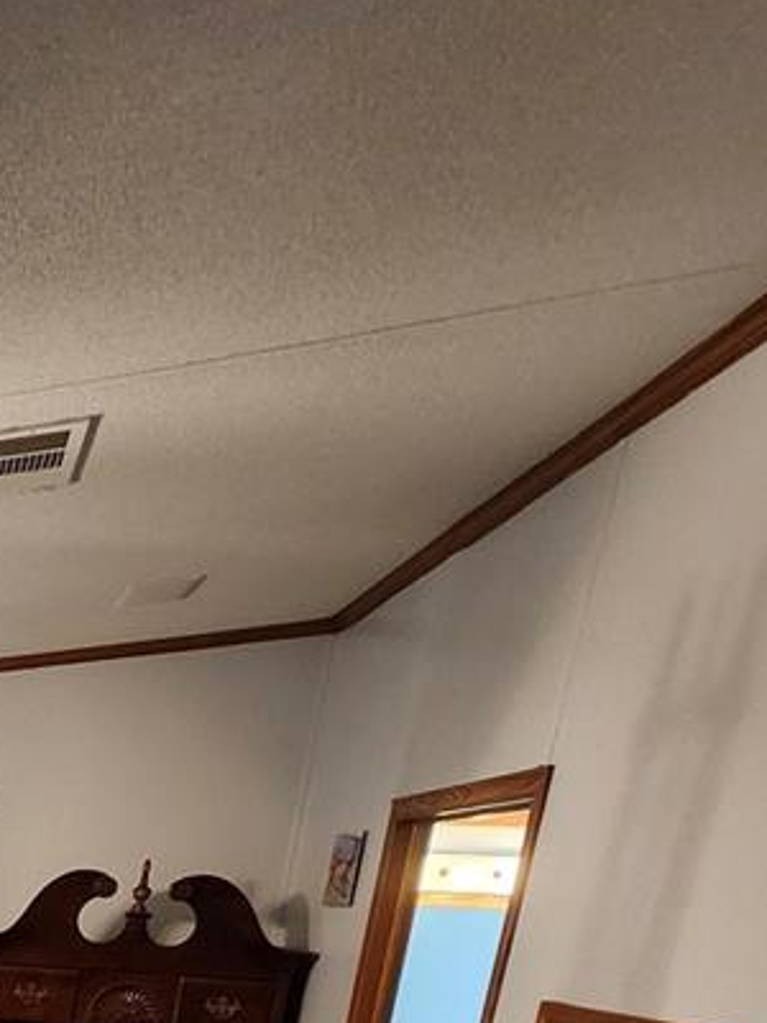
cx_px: -360
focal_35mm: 39
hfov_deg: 27.0
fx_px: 1152
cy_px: 1235
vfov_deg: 36.5
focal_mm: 1.74
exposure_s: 1/30
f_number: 2.2
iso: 320
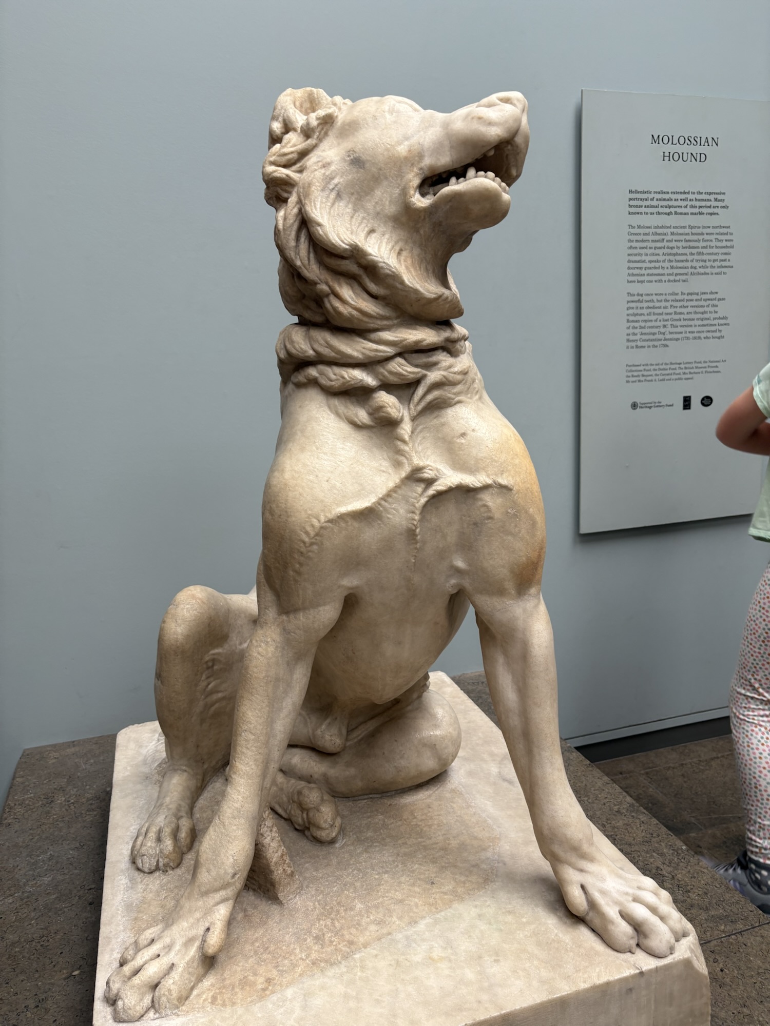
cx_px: 385
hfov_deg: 53.1
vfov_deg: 67.3
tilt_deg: -9.6
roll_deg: +1.4
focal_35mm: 26
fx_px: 771
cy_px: 513
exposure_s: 1/50
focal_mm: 5.96
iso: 64
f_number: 1.6
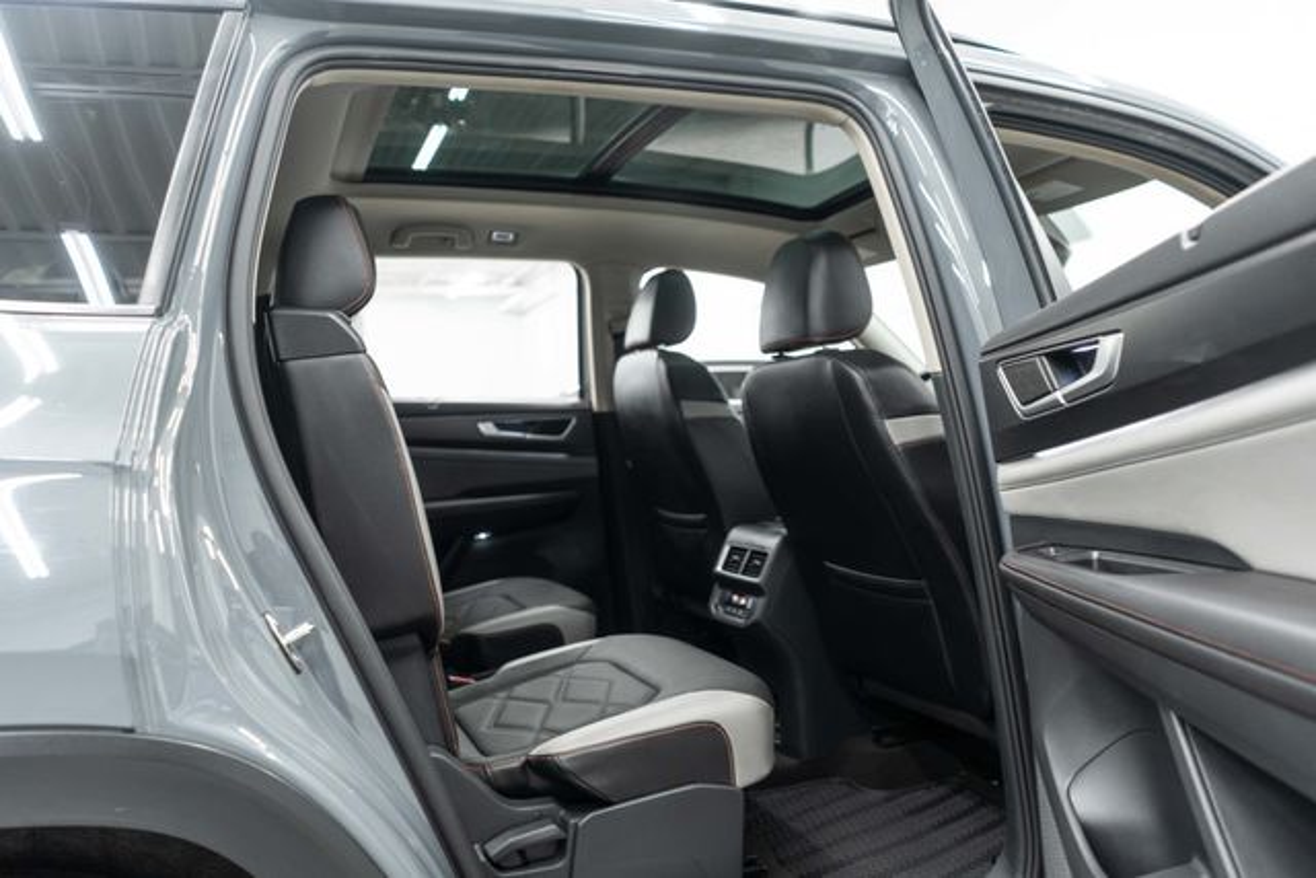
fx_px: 1024
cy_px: 439
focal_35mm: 28
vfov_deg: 46.4
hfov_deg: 65.5
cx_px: 658
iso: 1000
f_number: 3.2
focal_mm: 28
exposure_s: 1/40
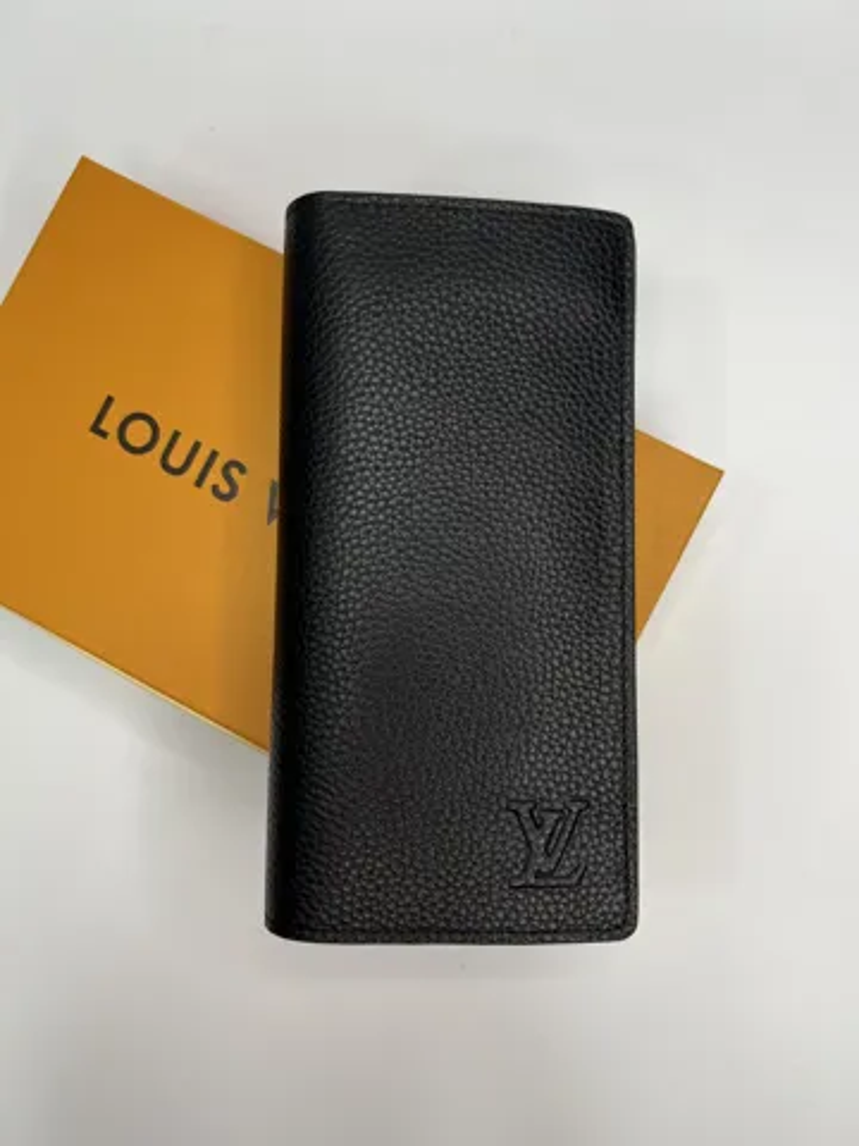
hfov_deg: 53.1
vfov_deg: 67.3
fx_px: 860
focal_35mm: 26
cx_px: 430
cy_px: 573
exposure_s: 1/326
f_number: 1.5
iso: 50
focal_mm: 5.7
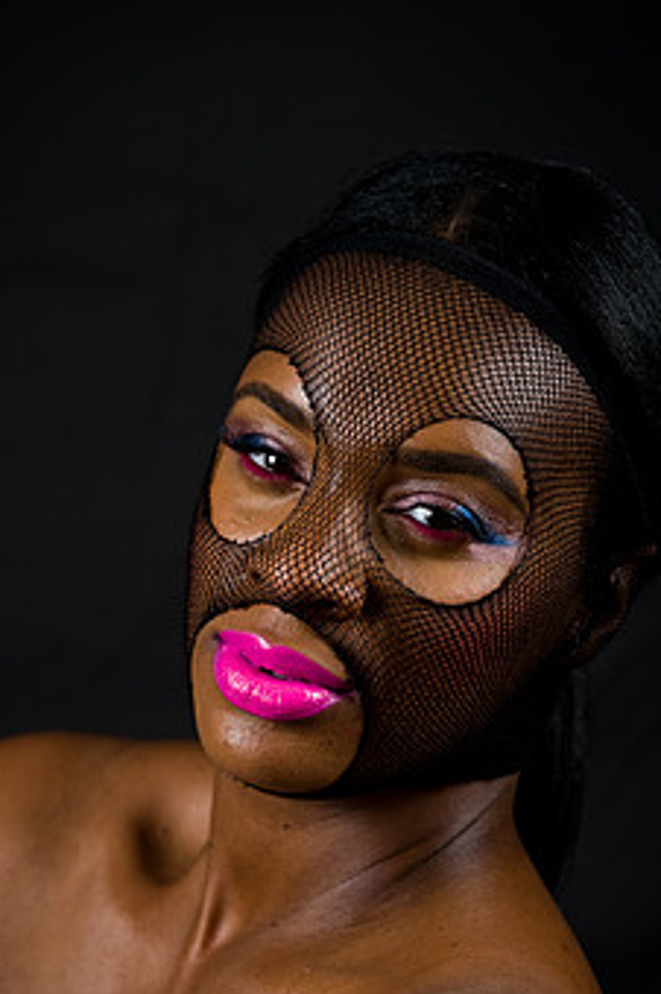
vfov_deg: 7.8
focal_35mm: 265
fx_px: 7313
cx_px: 279
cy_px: 614
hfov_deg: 5.2
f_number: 5.6
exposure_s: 1/125
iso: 200
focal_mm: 200
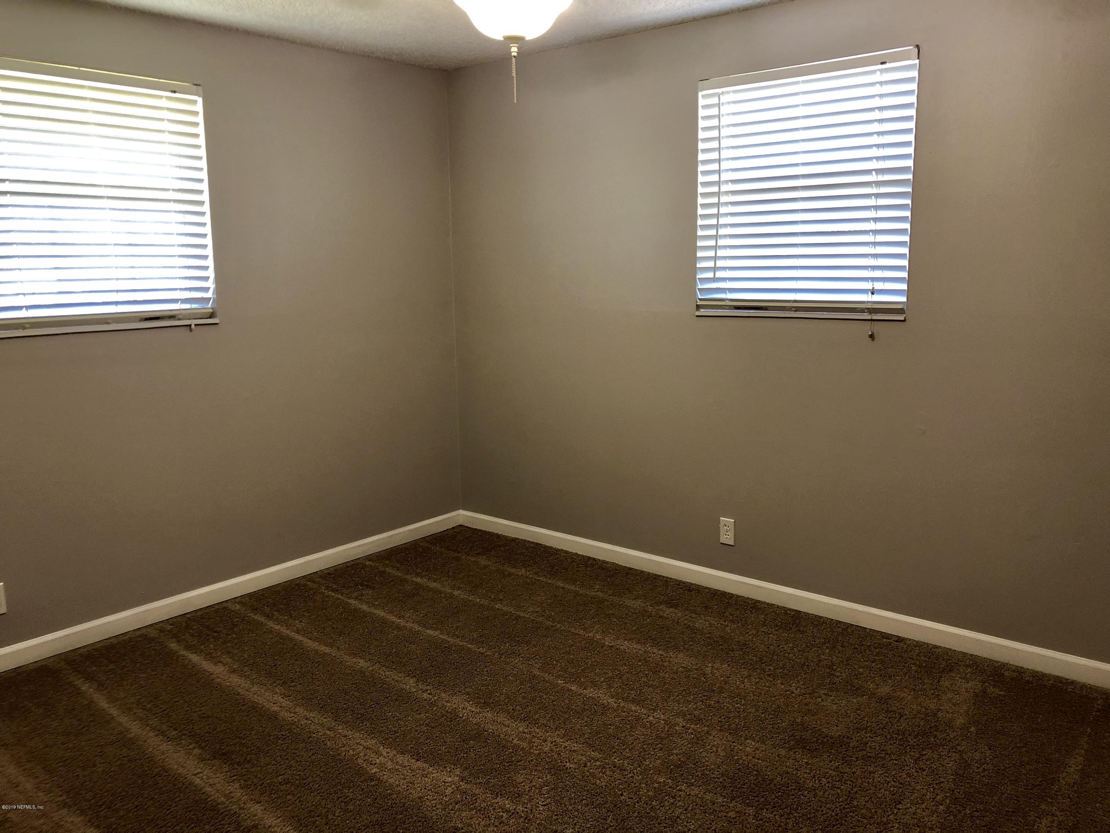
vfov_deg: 49.7
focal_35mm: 28
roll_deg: +0.9
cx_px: 555
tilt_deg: -8.8
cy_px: 416
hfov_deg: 63.4
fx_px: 898
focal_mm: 4
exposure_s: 1/20
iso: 40
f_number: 1.8
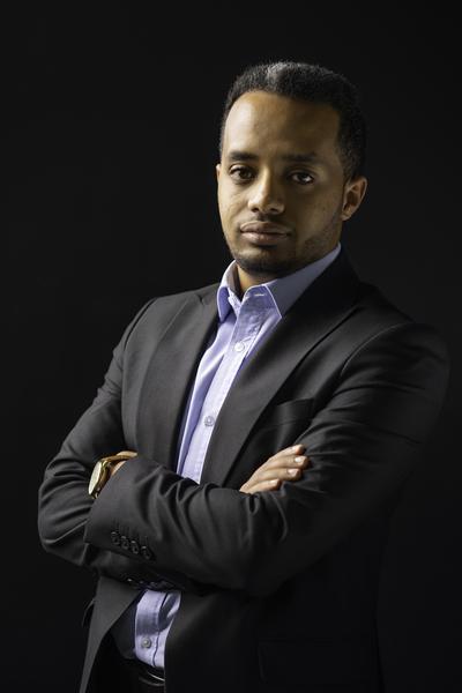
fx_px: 1636
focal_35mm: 85
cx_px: 231
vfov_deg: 23.9
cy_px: 346
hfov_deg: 16.1
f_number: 3.2
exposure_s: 1/200
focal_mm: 85
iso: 160
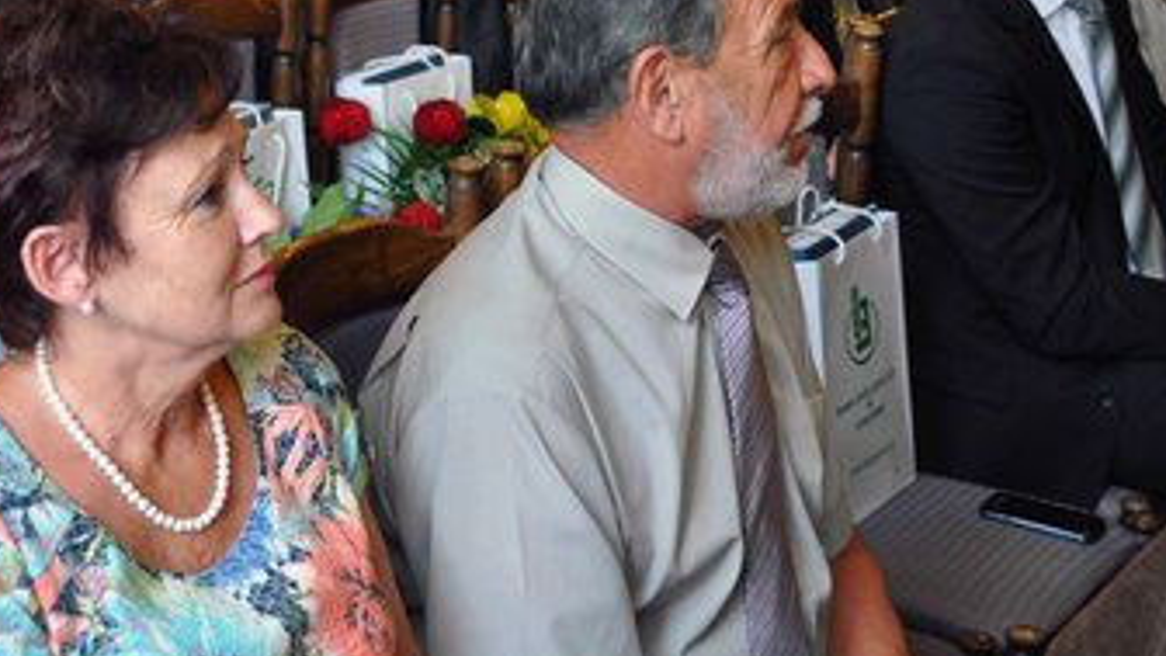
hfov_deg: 27.3
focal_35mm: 76
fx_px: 2350
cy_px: 153
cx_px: 243
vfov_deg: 15.8
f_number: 4
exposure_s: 1/60
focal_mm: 25
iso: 800
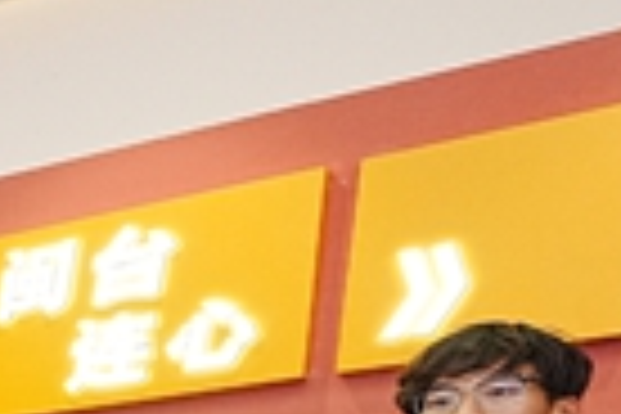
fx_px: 1604
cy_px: 808
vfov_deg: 12.9
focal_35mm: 93
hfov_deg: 12.6
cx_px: -1094
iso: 1250
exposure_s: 1/200
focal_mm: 16
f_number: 6.3
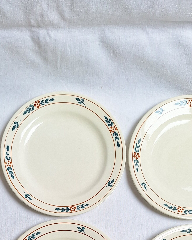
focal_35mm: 56
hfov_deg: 26.9
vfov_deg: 29.1
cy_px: 287
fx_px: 398
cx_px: 60
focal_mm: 5.54
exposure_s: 1/518
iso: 40
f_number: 1.8
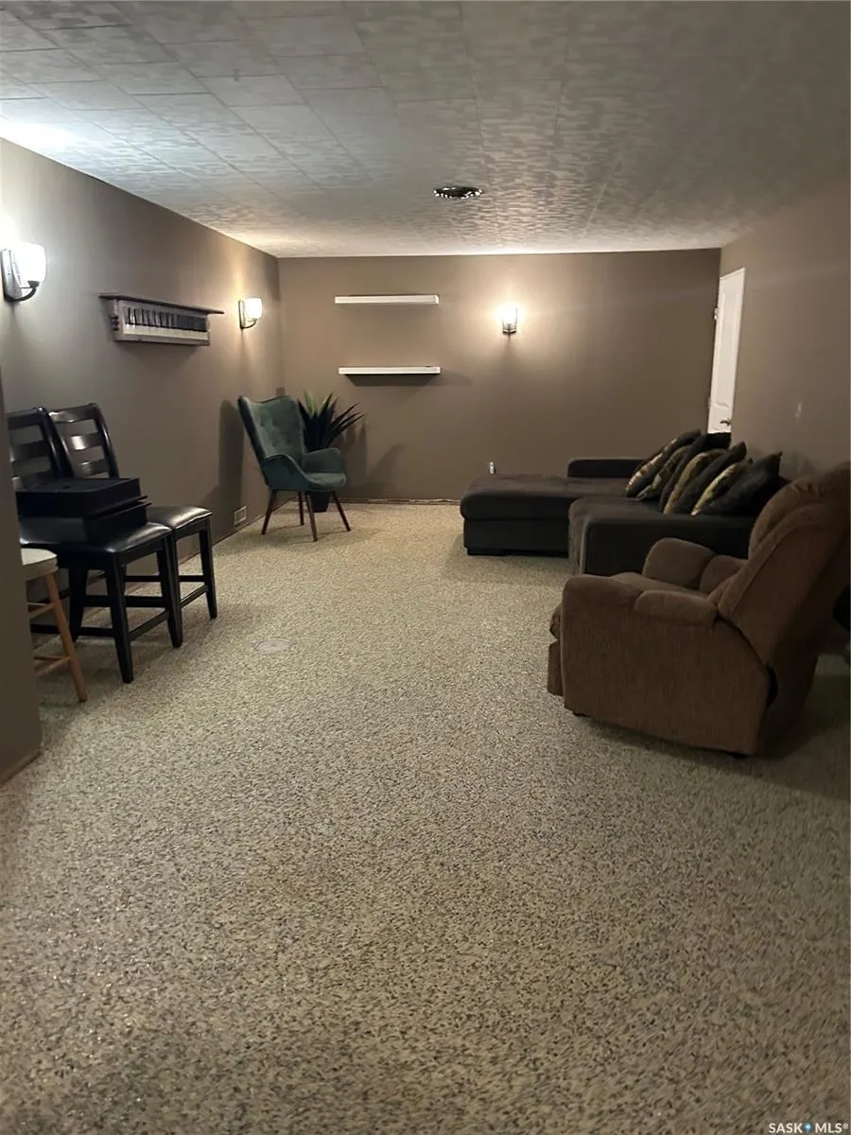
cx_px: 426
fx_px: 852
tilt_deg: -13.3
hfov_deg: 53.1
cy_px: 568
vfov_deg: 67.3
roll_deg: -0.2
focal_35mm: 26
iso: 500
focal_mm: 5.7
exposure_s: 1/40
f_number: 1.5
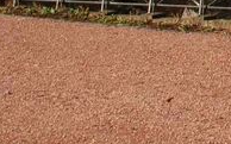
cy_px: -249
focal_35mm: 145
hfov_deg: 14.0
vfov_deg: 8.0
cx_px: 280
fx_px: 912
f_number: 8
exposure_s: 1/250
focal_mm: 18
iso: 200
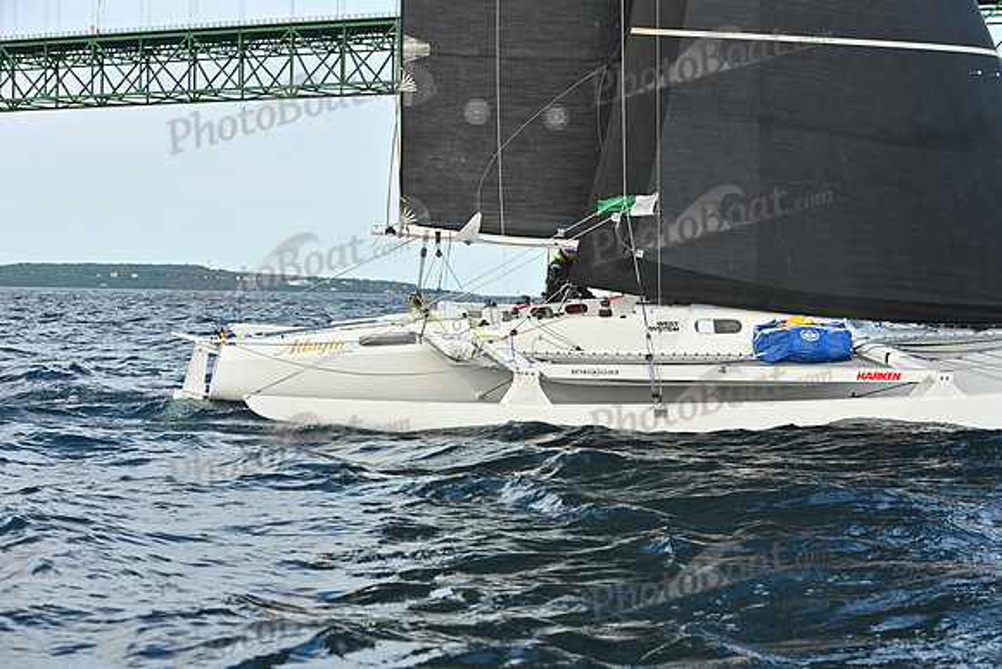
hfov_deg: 24.8
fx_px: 2283
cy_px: 334
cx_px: 501
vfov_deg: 16.7
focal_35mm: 82
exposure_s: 1/1000
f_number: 5.6
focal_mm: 82
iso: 320
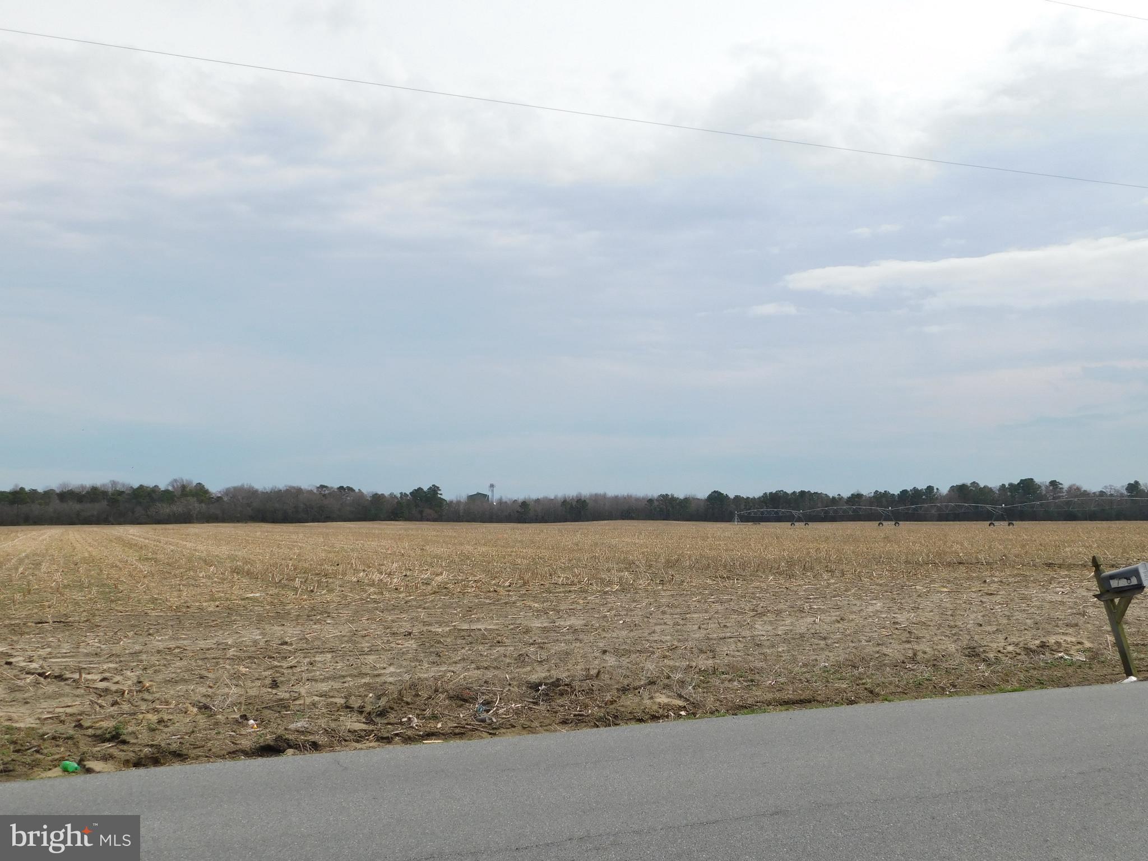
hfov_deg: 51.4
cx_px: 574
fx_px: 1194
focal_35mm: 36
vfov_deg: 39.7
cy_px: 430
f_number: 7
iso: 125
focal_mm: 6.3
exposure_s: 1/500
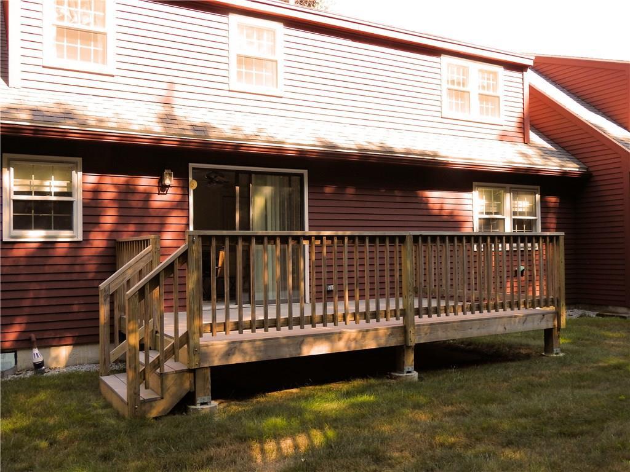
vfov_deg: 42.9
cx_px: 315
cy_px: 236
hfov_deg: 55.4
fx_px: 601
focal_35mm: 33
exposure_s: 1/125
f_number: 3.6
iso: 100
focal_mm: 5.9
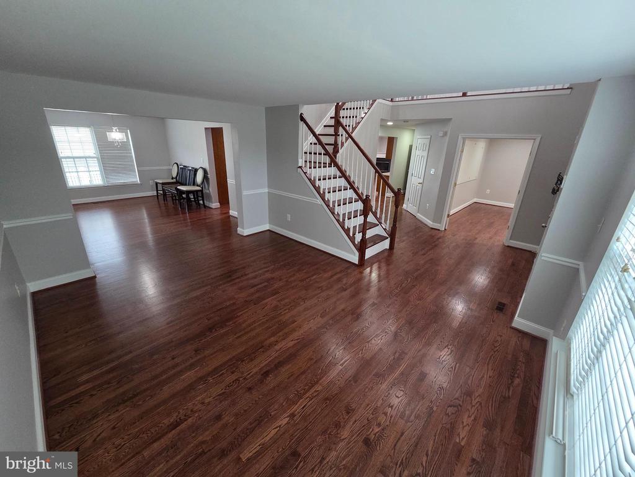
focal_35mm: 13
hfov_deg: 106.2
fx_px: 238
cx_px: 318
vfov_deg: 89.9
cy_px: 238
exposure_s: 1/60
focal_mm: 2.2
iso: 250
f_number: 2.2
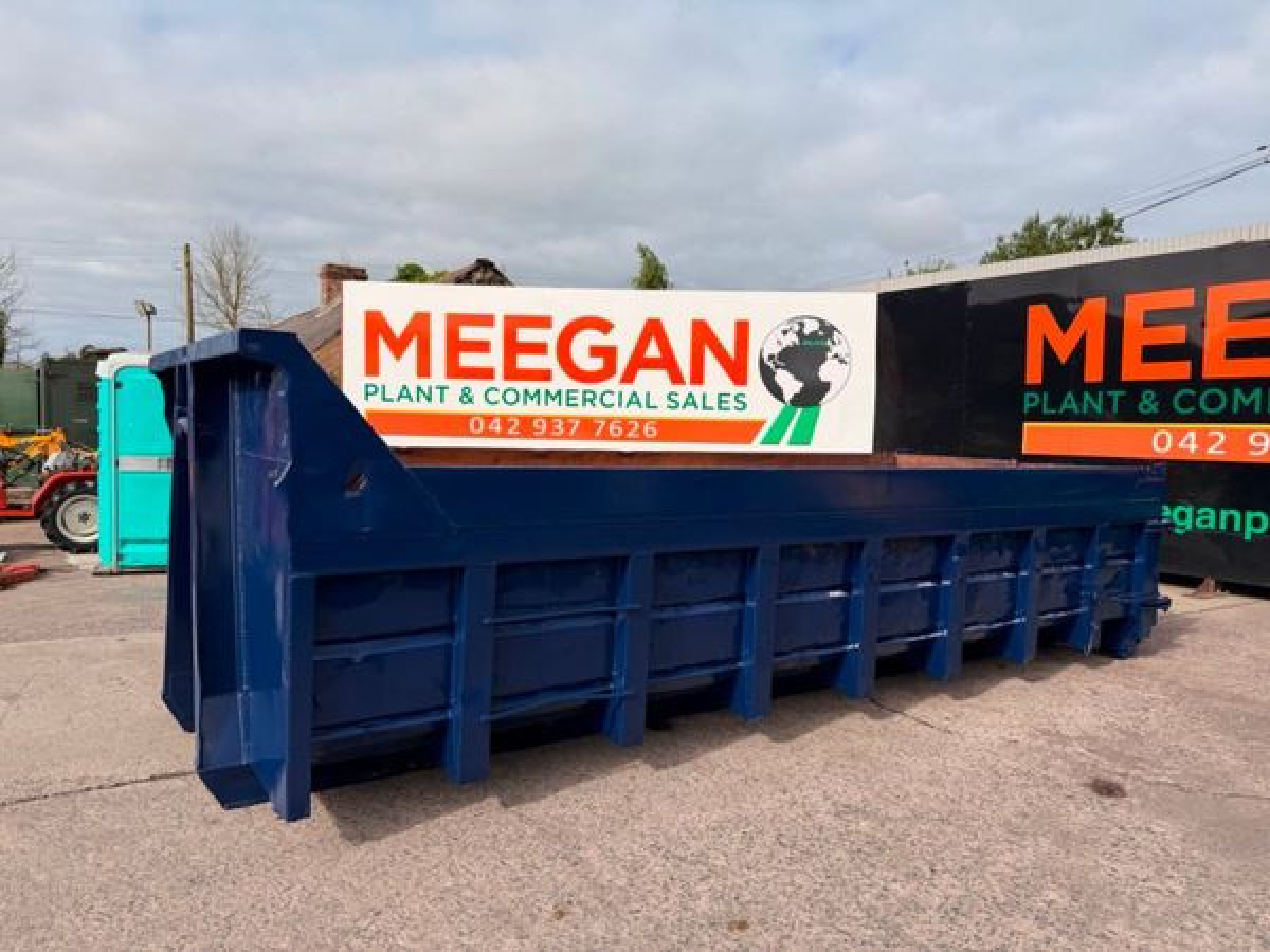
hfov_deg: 71.6
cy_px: 476
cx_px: 635
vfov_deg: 56.8
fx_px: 881
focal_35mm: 24
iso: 80
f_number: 1.78
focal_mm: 6.76
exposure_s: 1/5319
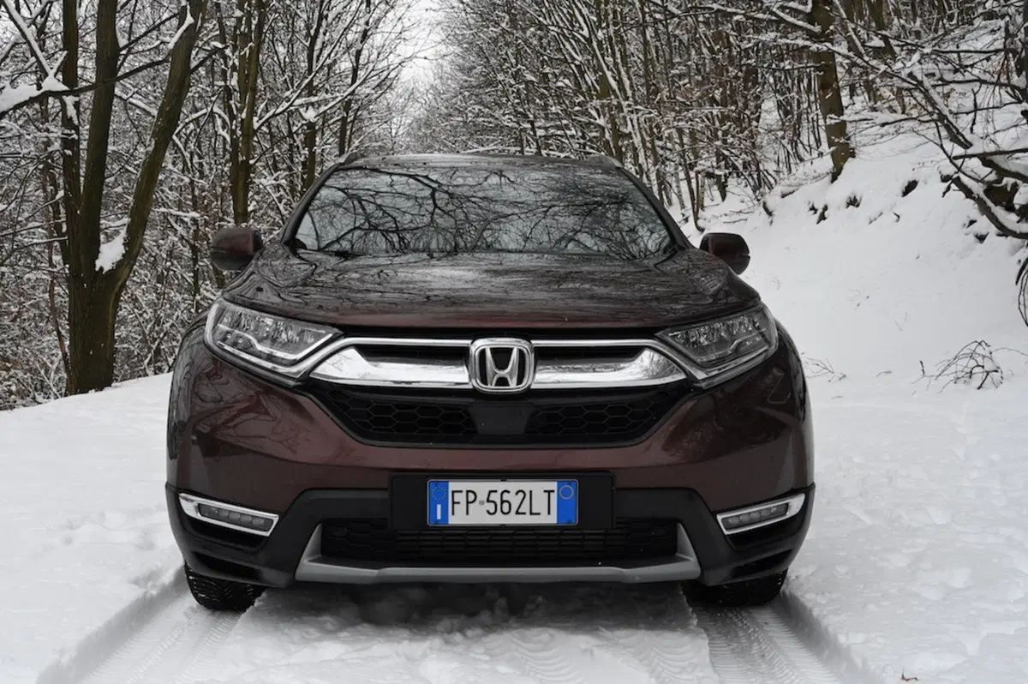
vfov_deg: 35.9
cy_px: 342
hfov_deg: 51.9
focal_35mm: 37
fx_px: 1056
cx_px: 514
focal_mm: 37
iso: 2500
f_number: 14
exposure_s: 1/320
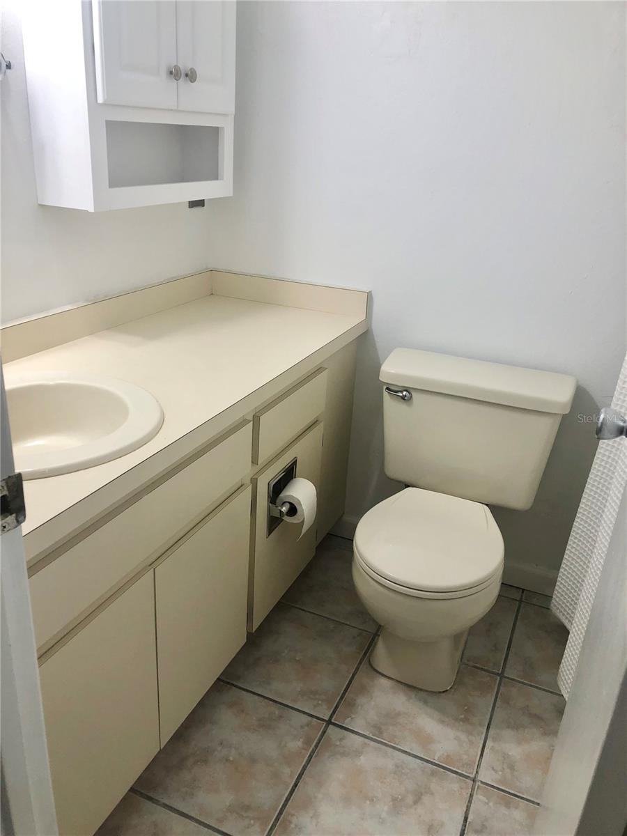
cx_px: 314
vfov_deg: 63.4
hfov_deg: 49.7
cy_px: 418
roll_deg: -4.5
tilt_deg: -23.6
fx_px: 676
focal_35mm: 28
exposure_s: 1/120
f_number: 1.8
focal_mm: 3.99
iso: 50
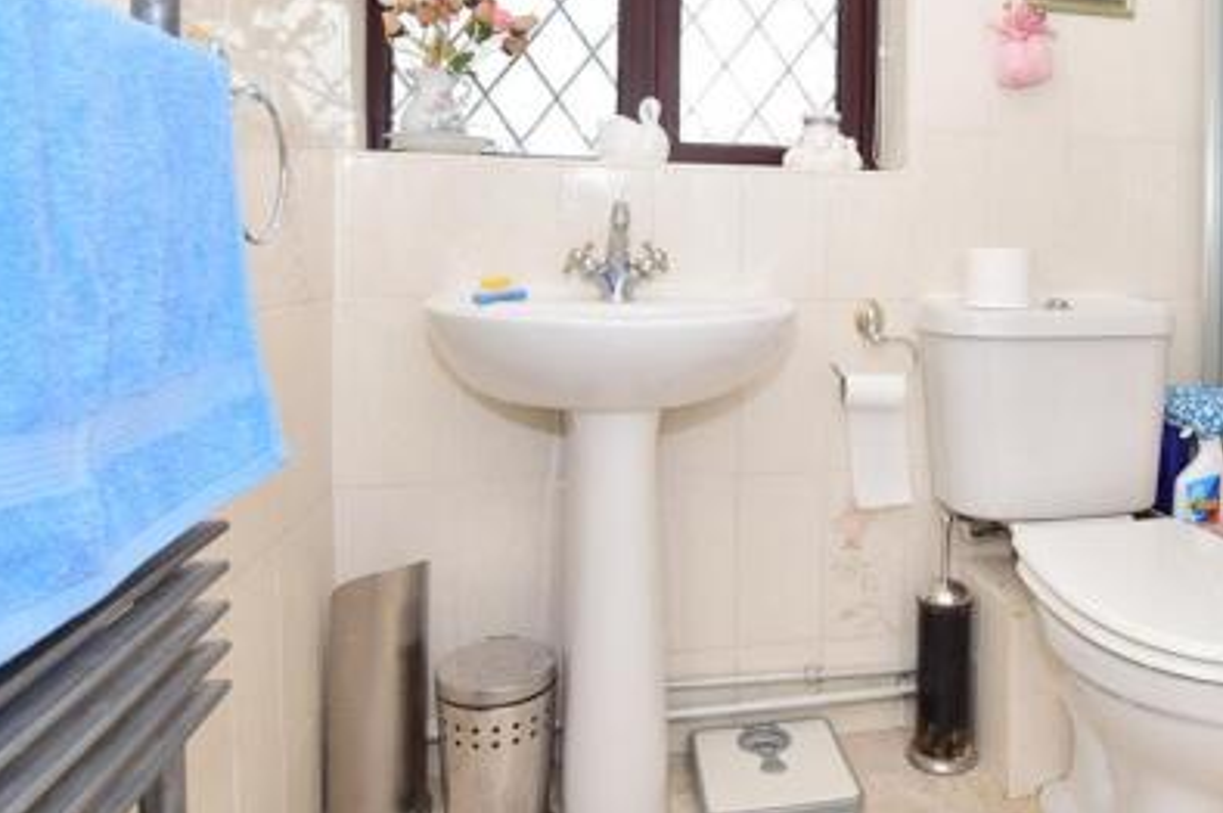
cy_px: 256
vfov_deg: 50.1
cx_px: 804
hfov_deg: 69.7
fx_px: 849
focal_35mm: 25
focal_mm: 10
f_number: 7.1
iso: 200
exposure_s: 1/160
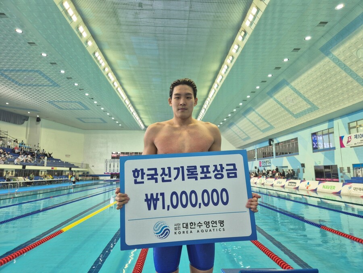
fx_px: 241
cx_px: 182
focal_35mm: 23
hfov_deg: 73.9
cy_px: 136
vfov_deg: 58.9
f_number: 1.8
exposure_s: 1/120
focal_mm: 5.4
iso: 50
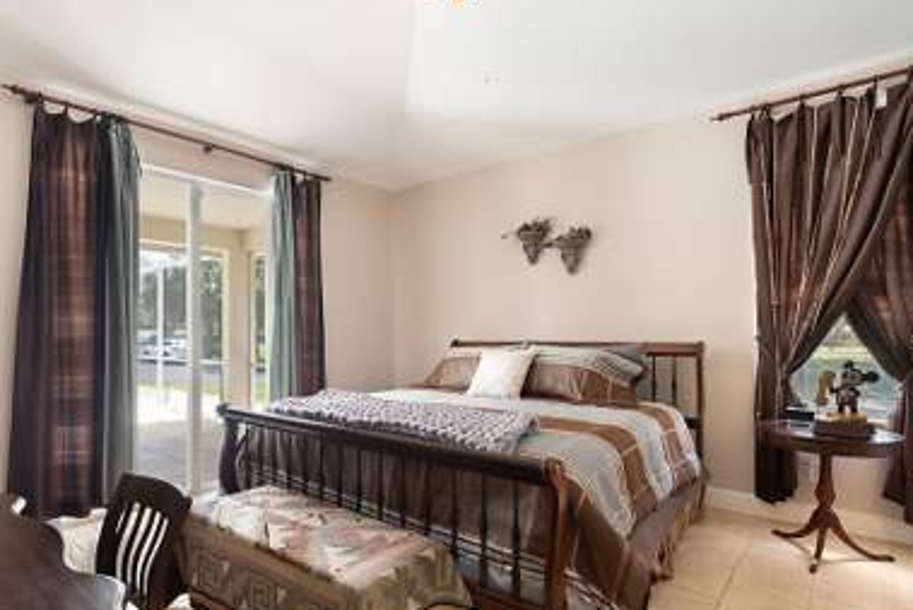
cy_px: 335
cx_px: 405
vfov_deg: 64.5
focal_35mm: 19
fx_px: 482
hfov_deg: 86.5
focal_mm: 10
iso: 1250
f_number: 4
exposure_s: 1/25
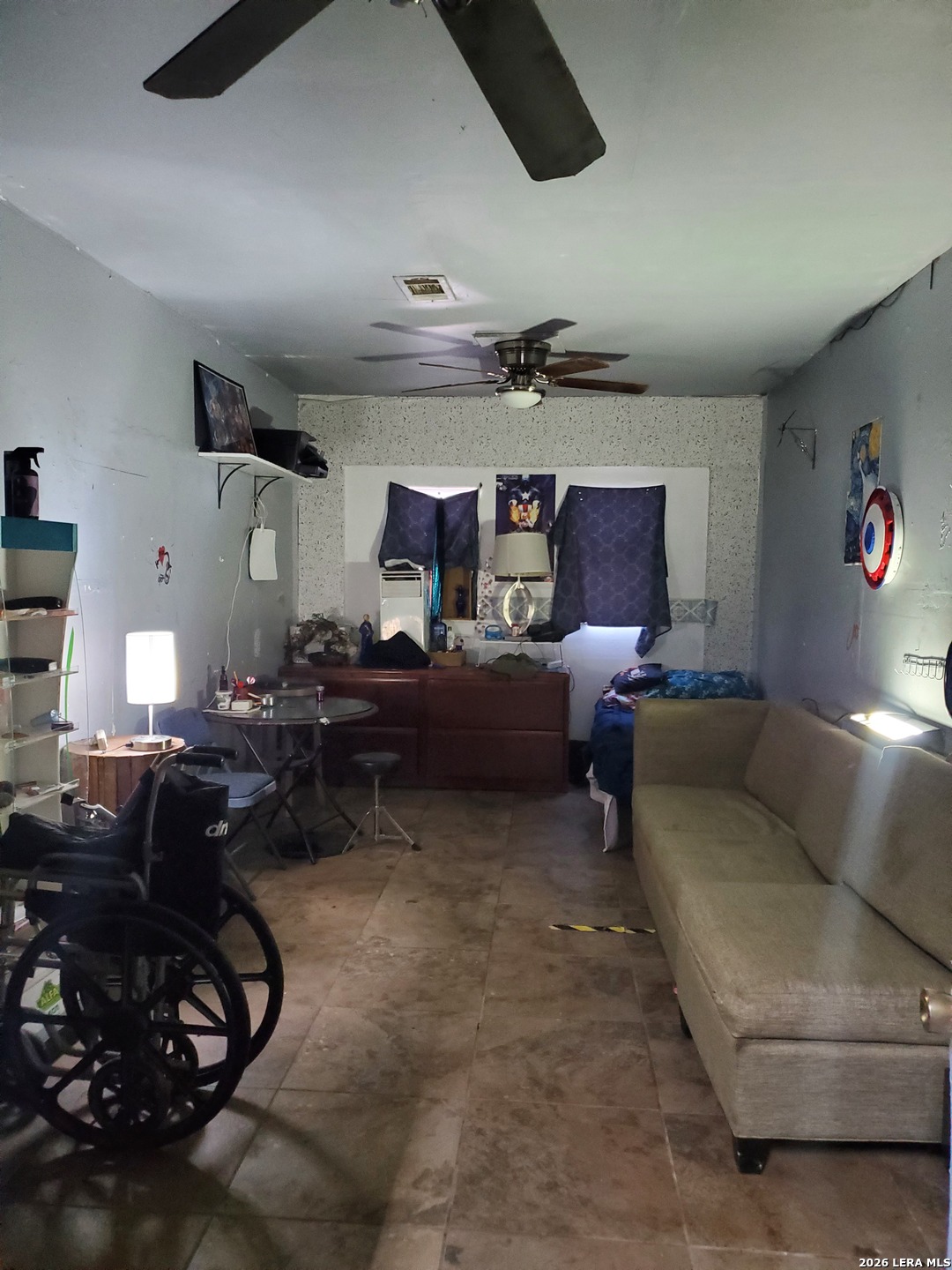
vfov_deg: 67.3
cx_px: 476
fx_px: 953
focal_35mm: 26
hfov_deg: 53.1
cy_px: 635
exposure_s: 1/40
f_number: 1.5
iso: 800
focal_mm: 4.3
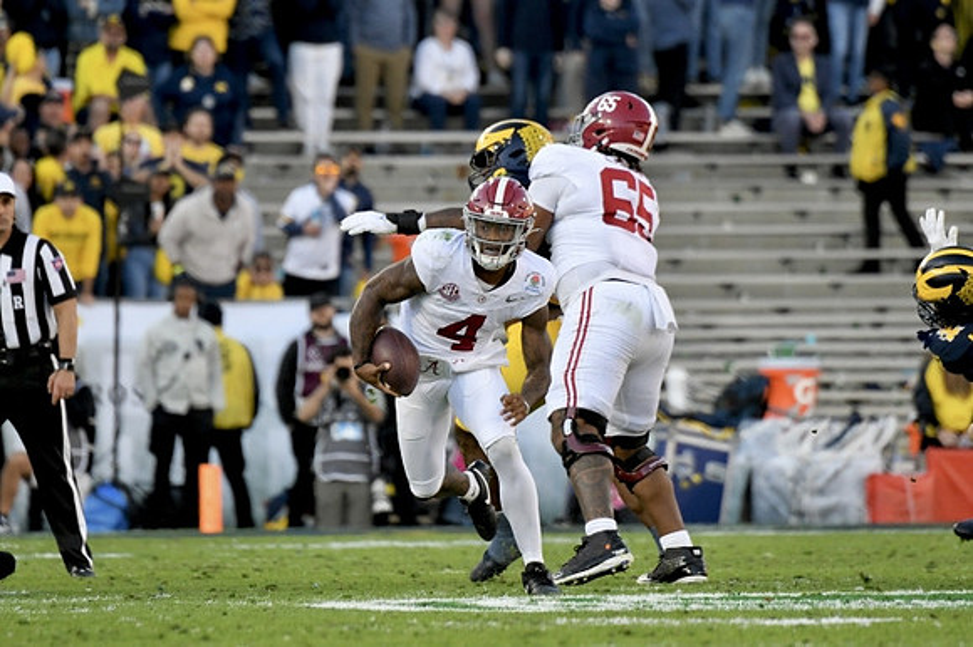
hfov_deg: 3.4
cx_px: 486
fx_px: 16207
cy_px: 324
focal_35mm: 600
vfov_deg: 2.3
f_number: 5.6
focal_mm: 400
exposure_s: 1/1250
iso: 1600
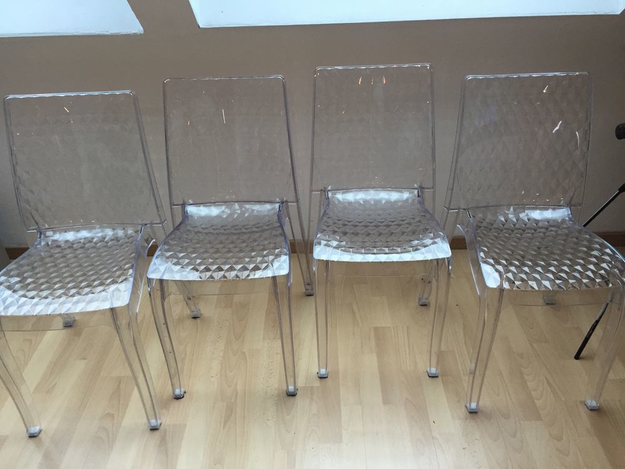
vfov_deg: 48.2
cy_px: 234
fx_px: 524
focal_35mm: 29
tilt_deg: -33.8
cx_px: 312
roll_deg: +1.4
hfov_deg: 61.7
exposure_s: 1/33
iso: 64
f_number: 2.2
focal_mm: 4.15
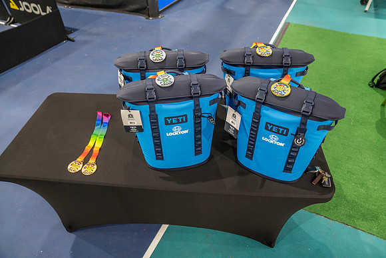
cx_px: 193
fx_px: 257
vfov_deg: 53.2
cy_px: 129
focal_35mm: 24
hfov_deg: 73.7
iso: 5000
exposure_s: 1/160
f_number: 4
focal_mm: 24
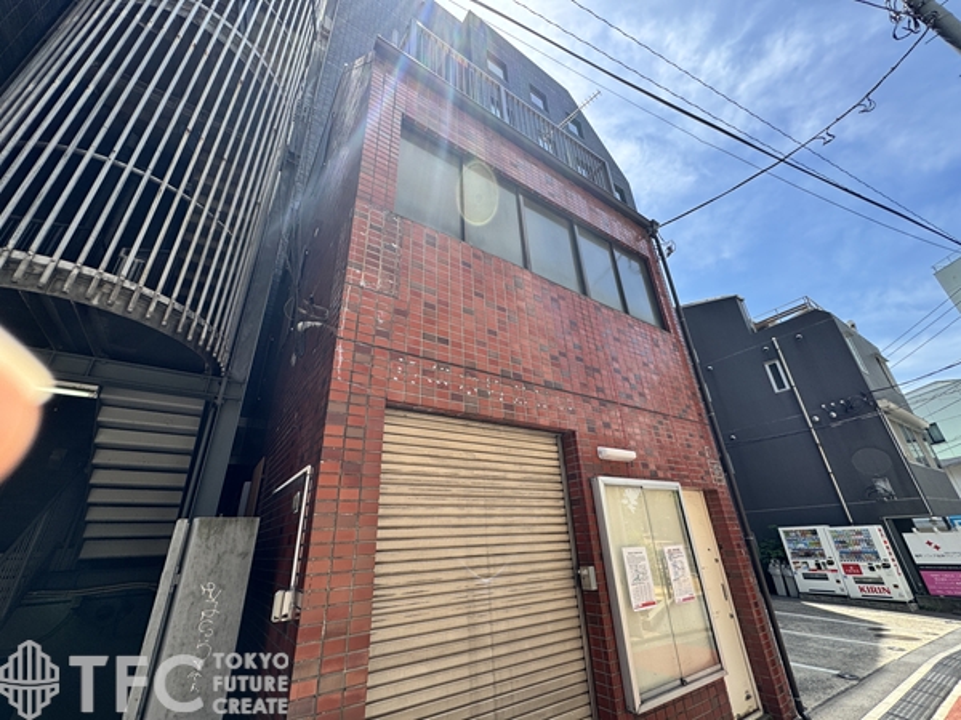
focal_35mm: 14
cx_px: 480
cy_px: 360
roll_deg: +2.9
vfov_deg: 85.7
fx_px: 389
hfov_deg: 102.1
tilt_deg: +28.4
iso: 40
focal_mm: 2.22
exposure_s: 1/505
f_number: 2.2
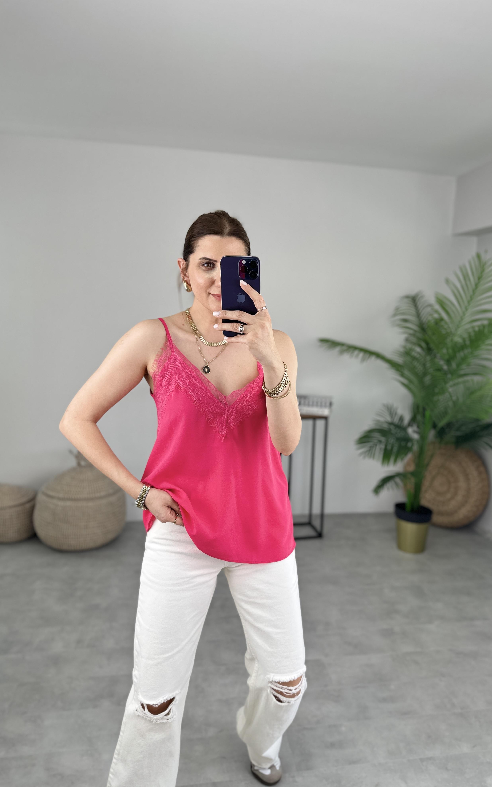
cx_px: 282
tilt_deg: -16.0
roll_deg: -5.0
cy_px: 399
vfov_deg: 70.4
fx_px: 558
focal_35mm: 26
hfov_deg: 47.5
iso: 80
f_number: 1.78
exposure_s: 1/242
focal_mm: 6.86
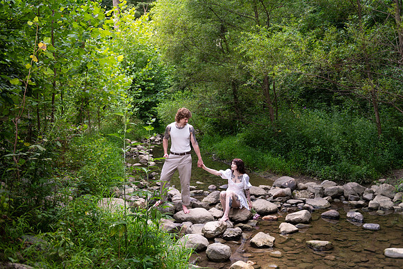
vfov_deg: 36.8
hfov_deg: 53.1
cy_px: 134
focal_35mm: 36
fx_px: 404
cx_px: 202
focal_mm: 36
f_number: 2.8
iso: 400
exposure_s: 1/200
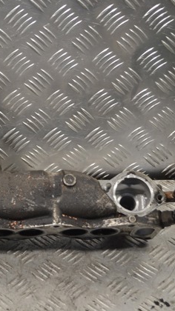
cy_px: 155
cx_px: -33
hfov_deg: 14.0
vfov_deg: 25.4
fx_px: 692
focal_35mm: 84
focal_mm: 35
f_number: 5
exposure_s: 1/80
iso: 400
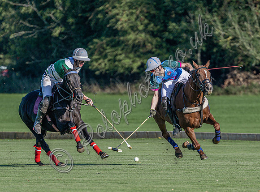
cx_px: 132
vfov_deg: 1.8
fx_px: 6206
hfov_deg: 2.4
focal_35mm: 830
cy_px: 144
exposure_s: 1/2000
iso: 400
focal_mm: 400
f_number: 5.6
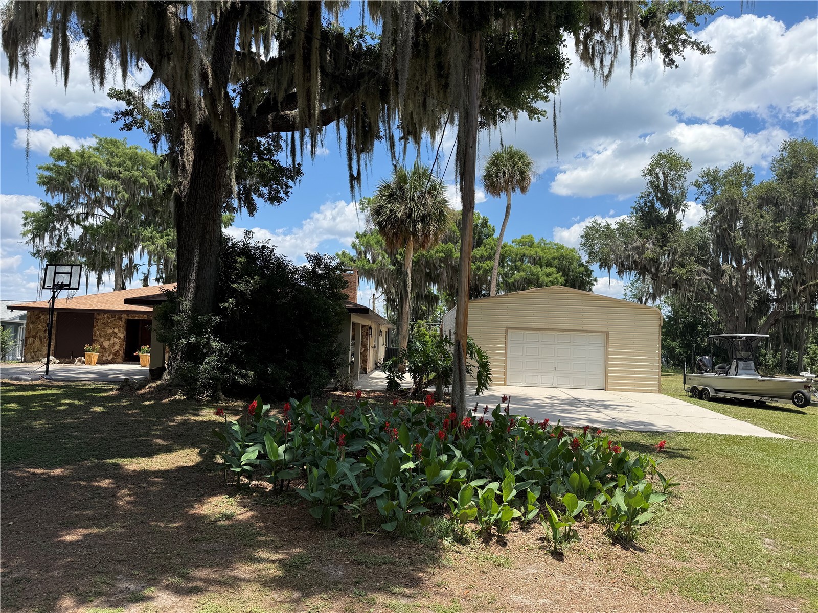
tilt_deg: +2.7
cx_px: 409
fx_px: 567
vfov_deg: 56.8
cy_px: 306
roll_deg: -2.1
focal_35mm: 24
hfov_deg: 71.6
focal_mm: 6.76
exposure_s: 1/3425
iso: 80
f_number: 1.78
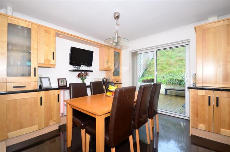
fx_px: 96
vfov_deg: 77.0
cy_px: 76
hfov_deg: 100.5
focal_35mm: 15
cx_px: 115
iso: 200
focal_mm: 10
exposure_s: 1/10
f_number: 5
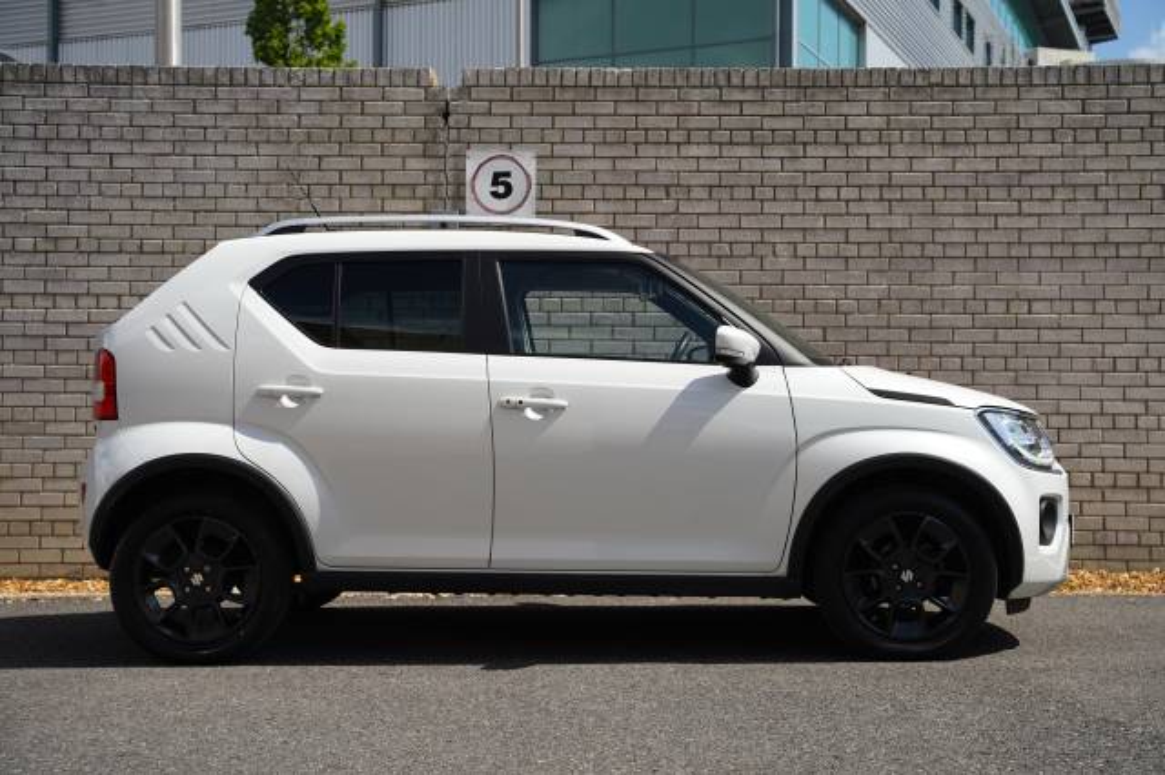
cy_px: 388
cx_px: 582
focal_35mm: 49
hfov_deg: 40.6
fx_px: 1575
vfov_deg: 27.7
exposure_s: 1/320
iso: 100
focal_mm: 48.7
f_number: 4.5
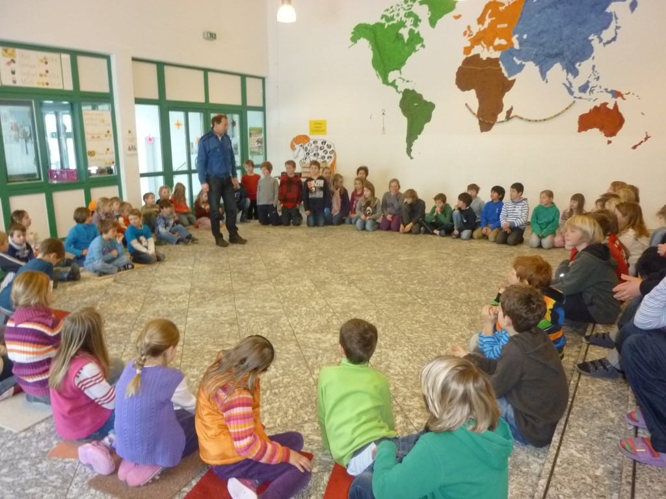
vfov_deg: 54.9
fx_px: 481
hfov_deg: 69.4
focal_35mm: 25
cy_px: 250
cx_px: 333
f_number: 3.3
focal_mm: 4.5
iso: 400
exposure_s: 1/30
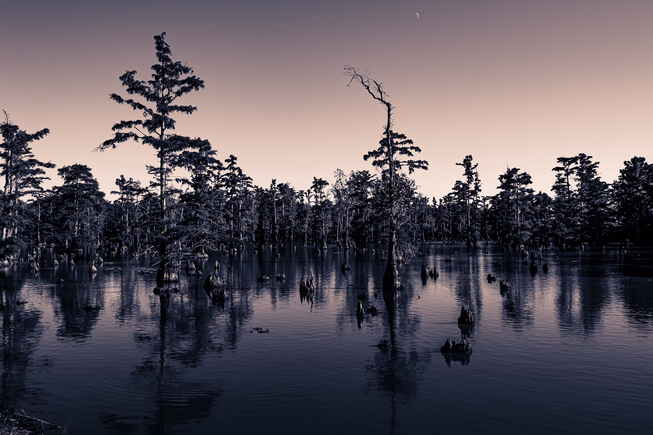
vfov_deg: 43.6
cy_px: 218
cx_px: 326
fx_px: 544
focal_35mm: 30
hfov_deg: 61.9
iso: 400
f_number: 11
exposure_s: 1/500
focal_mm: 20
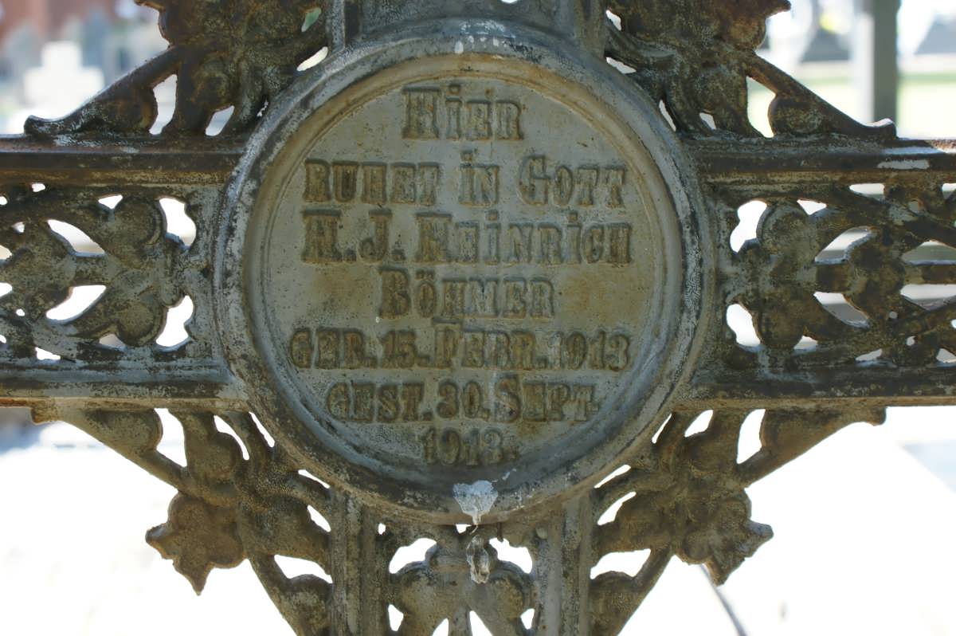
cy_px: 318
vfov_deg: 25.7
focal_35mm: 52
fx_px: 1393
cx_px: 478
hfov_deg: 37.9
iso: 200
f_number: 5.6
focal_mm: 35
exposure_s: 1/60
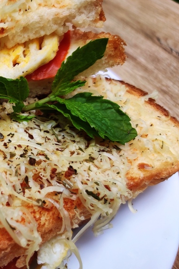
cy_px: 145
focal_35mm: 47
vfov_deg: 41.9
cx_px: -50
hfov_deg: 25.0
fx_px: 351
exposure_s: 1/240
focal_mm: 4.68
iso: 112
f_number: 1.79
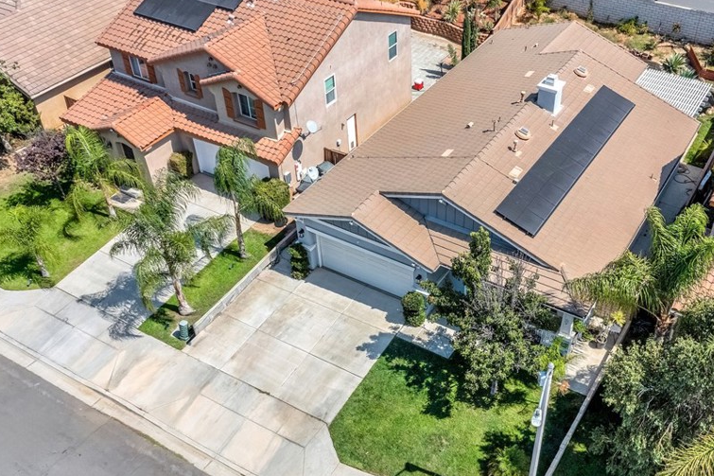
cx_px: 442
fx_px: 753
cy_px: 270
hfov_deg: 50.3
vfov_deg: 35.0
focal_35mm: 38
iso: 100
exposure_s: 1/1250
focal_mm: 10.26
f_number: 4.5
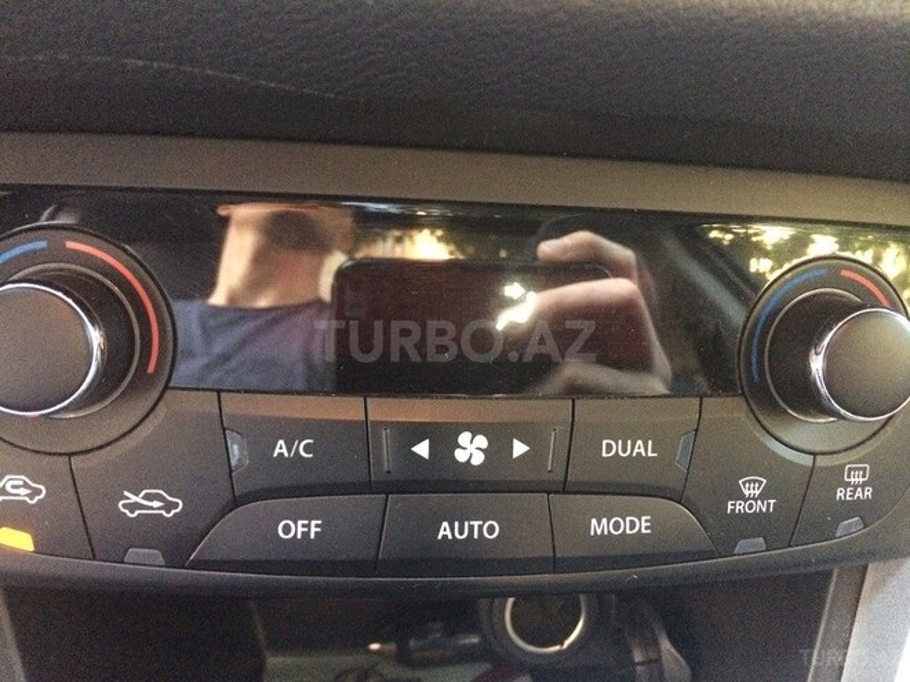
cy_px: 341
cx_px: 455
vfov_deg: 48.2
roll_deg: -4.8
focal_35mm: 29
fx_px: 762
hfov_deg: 61.7
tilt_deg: -38.8
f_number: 2.2
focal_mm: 4.15
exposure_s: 1/17
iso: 500
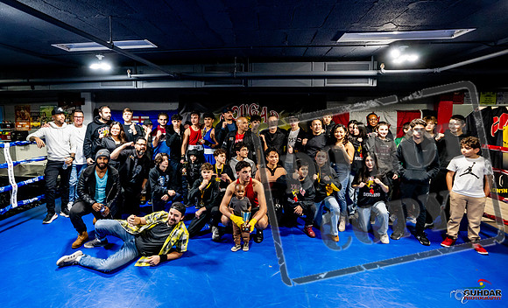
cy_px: 138
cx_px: 227
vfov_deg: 60.8
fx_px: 262
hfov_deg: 87.9
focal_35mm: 19
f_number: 5
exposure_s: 1/160
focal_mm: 16
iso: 5000
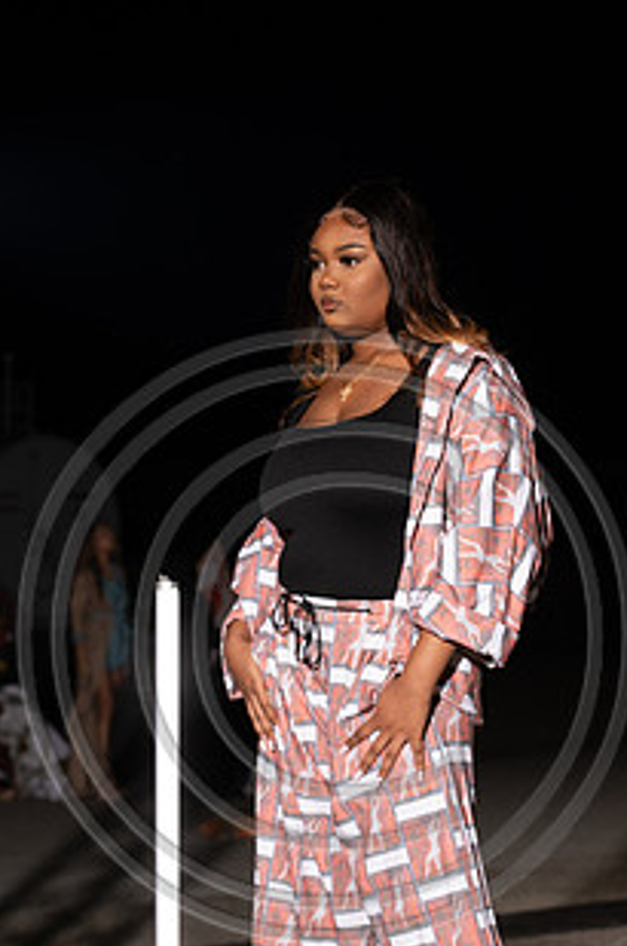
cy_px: 634
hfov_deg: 10.2
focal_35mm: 134
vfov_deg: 15.3
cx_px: 329
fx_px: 3512
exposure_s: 1/200
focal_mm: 92
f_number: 6.3
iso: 1000
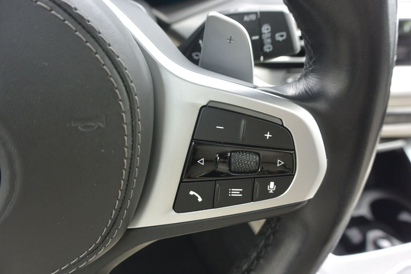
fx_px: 308
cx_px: 206
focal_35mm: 27
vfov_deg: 47.9
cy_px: 137
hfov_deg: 67.4
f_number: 3.5
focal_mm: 10
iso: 200
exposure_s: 1/160
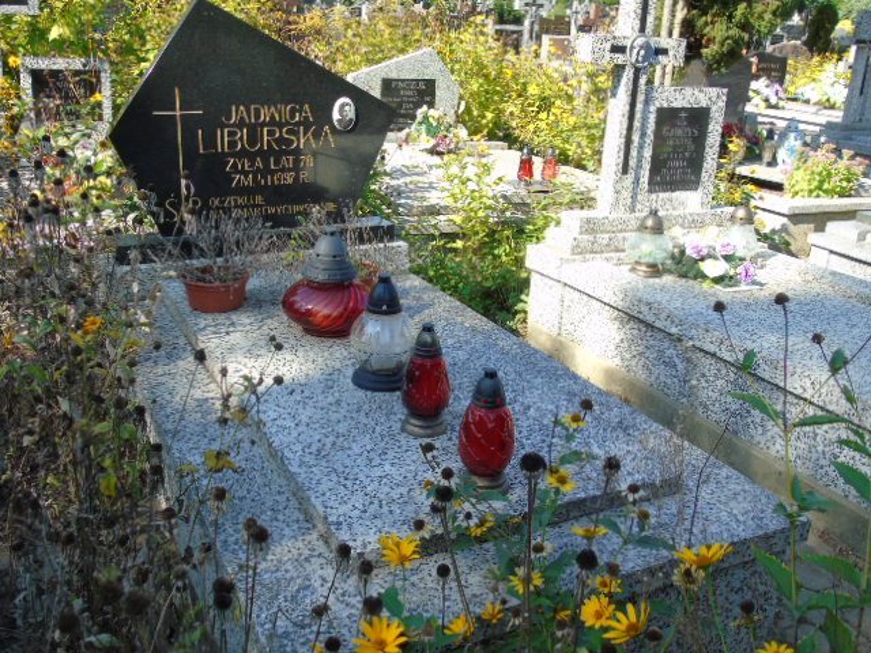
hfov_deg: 54.0
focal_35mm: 34
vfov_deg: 41.8
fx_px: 856
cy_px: 326
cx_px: 436
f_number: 3.8
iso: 80
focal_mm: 6.1
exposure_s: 1/200
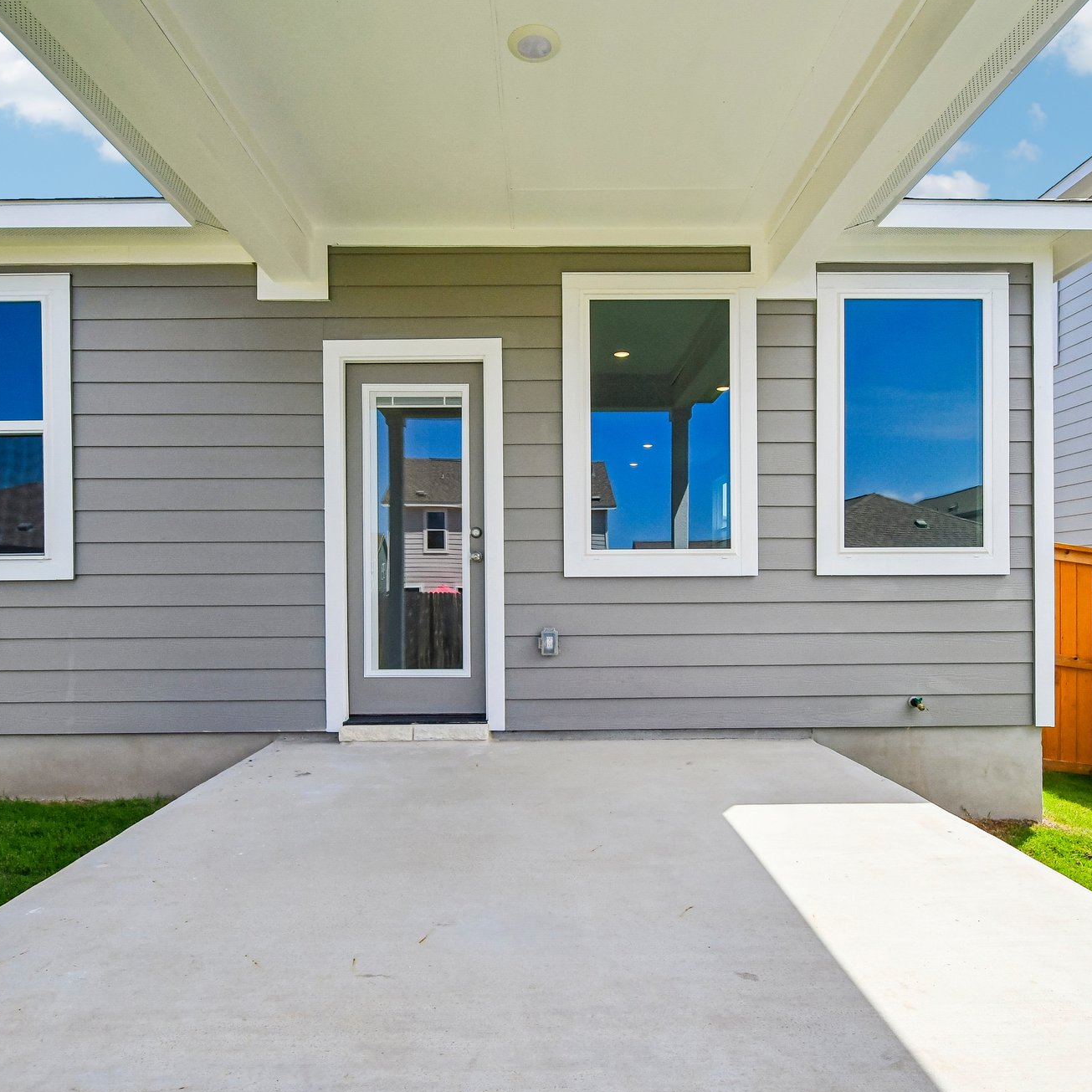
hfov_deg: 74.8
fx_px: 714
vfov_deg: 74.8
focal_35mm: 20
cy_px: 535
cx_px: 563
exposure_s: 1/1000
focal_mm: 10
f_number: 8
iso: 400
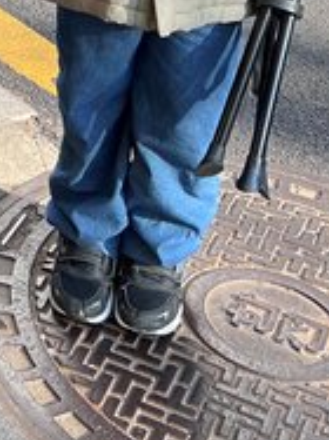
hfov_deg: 13.4
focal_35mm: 100
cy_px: -256
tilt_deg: -13.2
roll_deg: -2.1
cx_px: -242
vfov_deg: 17.3
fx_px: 1269
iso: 50
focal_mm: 5.7
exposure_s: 1/394
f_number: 1.5
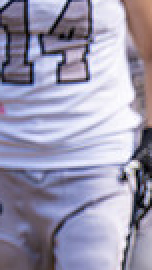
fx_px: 9710
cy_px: 368
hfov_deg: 0.9
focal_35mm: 1356
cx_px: 576
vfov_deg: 1.6
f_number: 2.8
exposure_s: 1/3200
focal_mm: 200
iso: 160
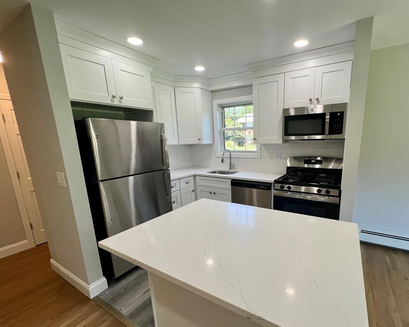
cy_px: 180
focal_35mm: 15
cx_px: 238
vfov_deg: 83.8
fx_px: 182
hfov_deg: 95.9
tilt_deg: -11.2
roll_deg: +1.4
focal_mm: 1.57
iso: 80
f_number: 1.8
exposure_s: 1/120
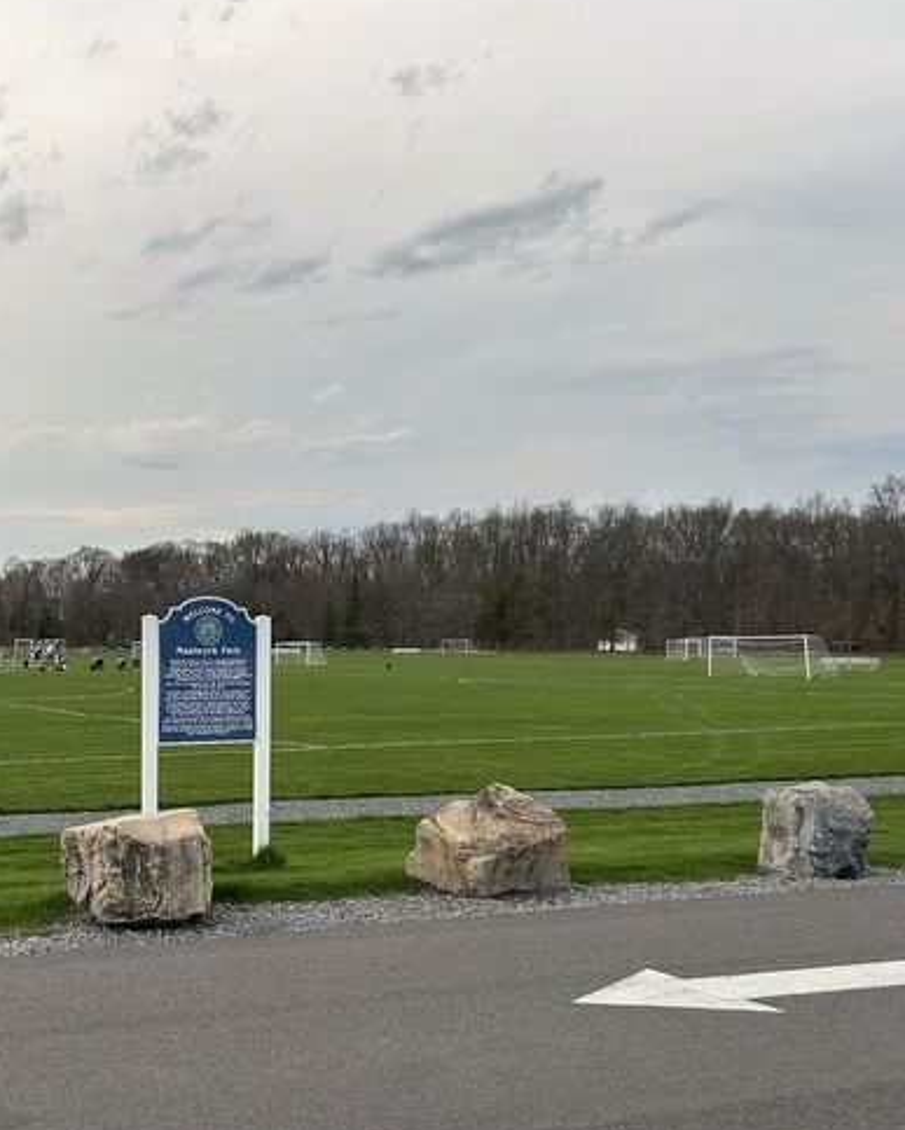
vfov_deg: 43.6
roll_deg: +2.2
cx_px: 215
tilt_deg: -0.7
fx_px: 1405
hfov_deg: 34.9
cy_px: 667
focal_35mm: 42
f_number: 1.5
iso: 50
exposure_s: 1/1468
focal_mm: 5.7
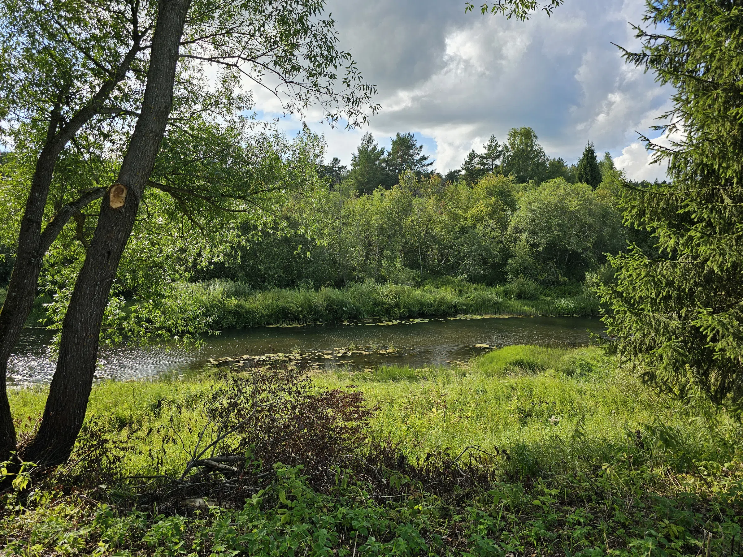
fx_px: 494
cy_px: 278
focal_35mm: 23
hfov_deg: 73.9
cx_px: 372
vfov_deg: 58.9
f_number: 1.7
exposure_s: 1/455
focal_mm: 6.3
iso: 10
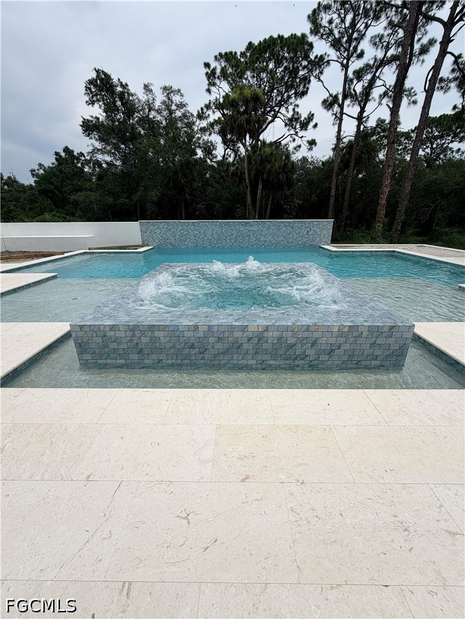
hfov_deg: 85.7
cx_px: 232
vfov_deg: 102.1
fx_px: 251
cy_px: 310
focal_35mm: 14
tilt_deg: -19.9
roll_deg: +0.6
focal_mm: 2.22
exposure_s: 1/1745
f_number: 2.2
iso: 20
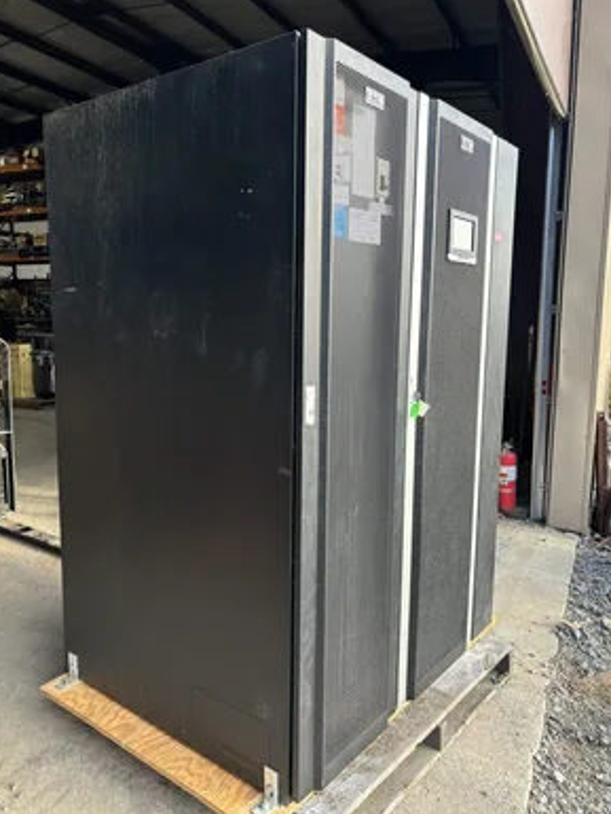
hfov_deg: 51.4
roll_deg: -0.6
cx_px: 304
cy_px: 397
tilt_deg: -7.2
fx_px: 635
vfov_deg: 65.3
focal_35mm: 27
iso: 32
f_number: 1.6
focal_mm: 5.96
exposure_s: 1/129
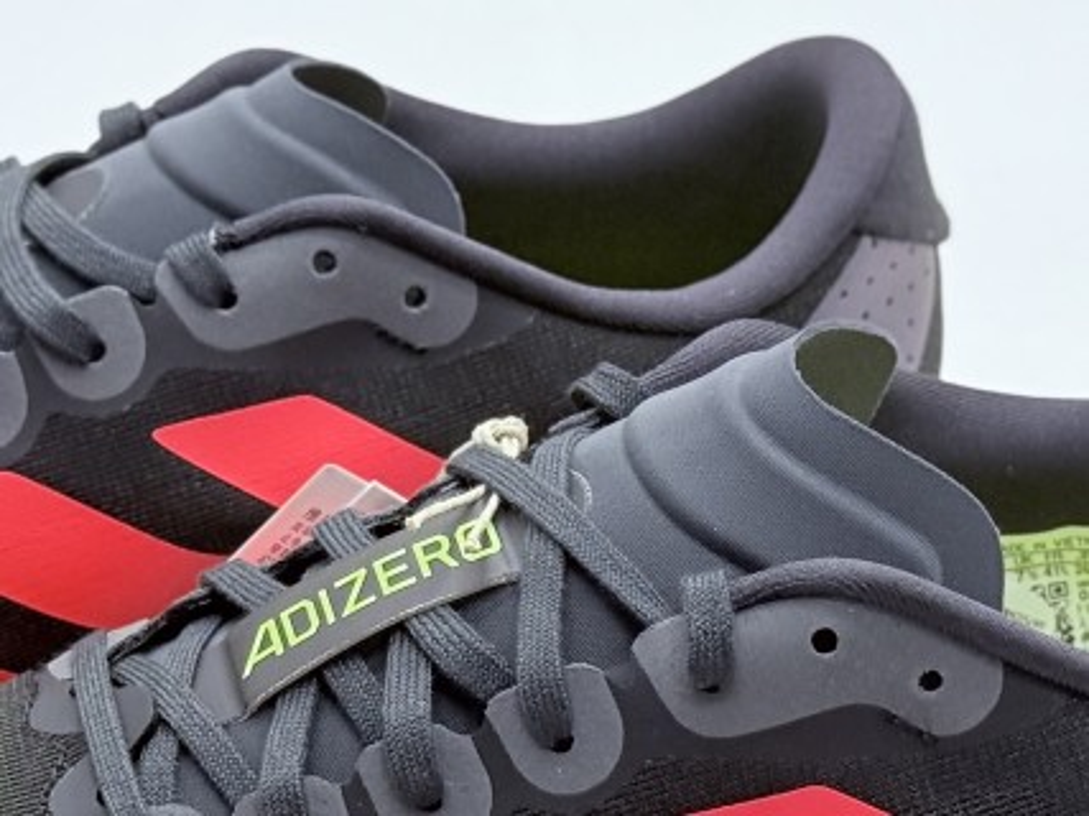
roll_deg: -0.6
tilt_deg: -26.2
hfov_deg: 39.7
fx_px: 1510
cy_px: 408
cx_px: 544
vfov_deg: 30.3
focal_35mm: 48
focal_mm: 6.76
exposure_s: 1/545
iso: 64
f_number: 1.78
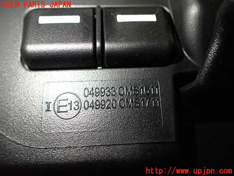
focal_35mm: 30
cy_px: 88
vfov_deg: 46.8
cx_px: 117
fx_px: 203
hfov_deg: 60.0
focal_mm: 5.4
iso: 400
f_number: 2.3
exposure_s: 1/125
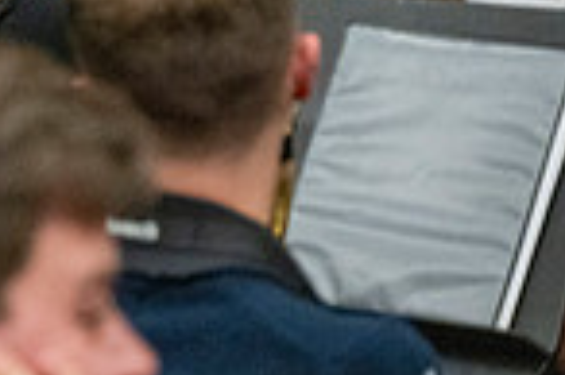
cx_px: -542
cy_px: -292
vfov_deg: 4.9
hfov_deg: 7.1
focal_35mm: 279
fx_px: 4374
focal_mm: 70
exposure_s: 1/500
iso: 10000
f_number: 4
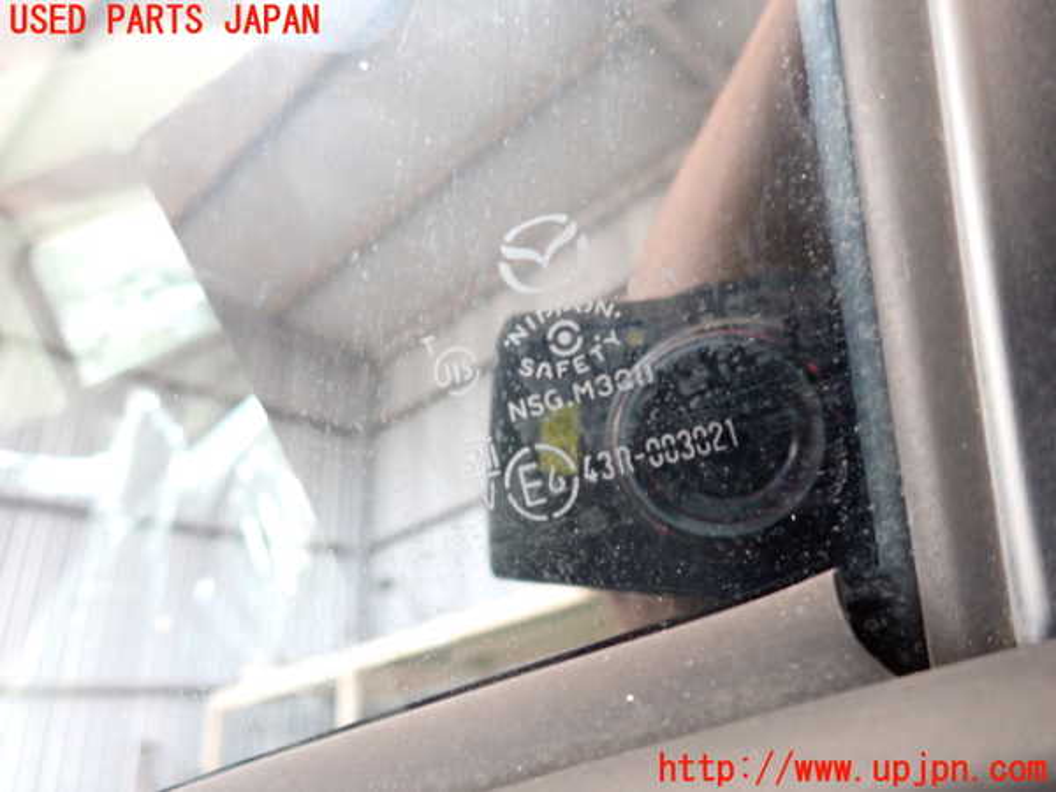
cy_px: 396
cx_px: 528
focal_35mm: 25
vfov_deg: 54.9
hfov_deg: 69.4
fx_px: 763
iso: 500
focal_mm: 4.5
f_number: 2
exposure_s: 1/30
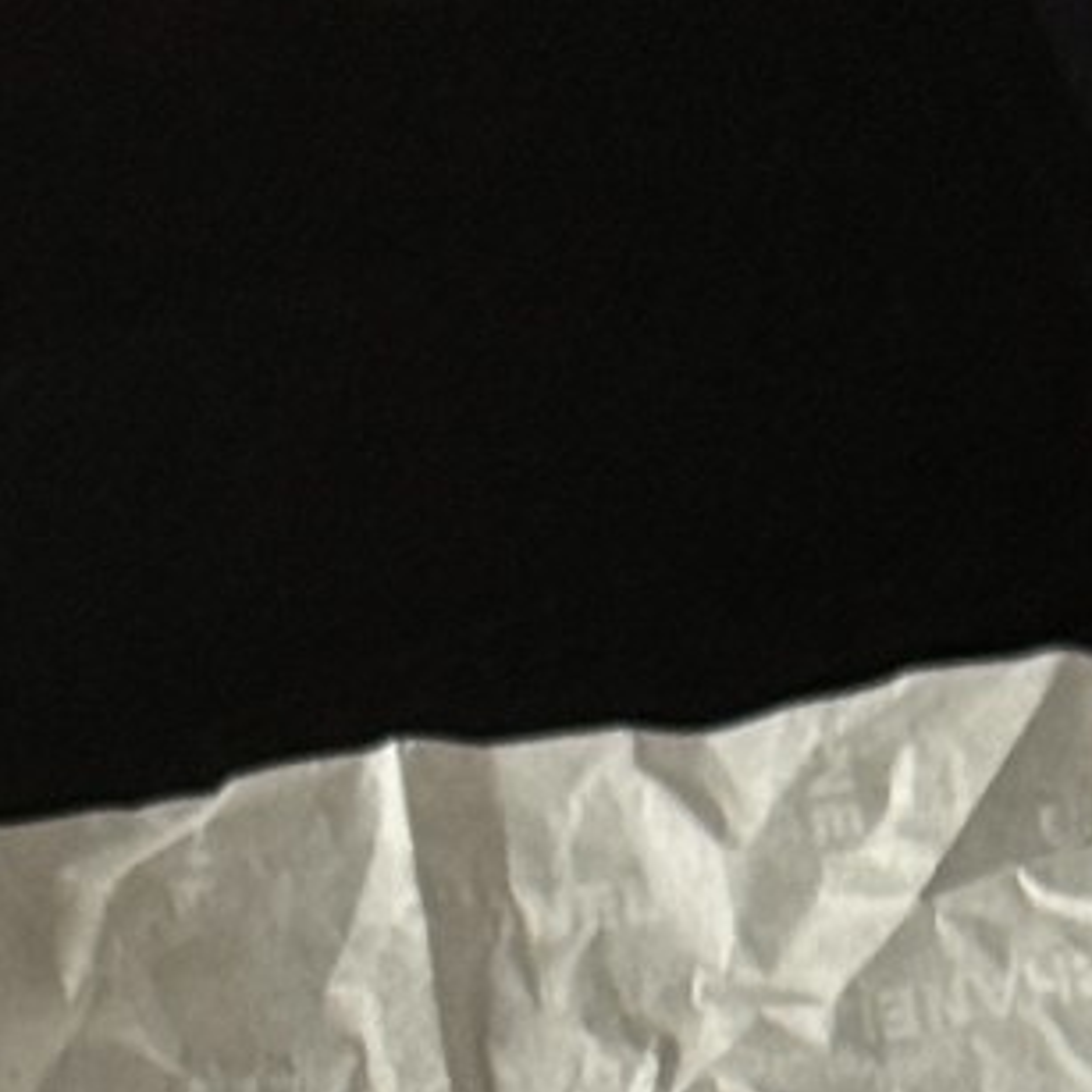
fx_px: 9851
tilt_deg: -68.9
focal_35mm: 276
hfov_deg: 6.3
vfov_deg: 5.9
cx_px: 1067
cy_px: 3184
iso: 160
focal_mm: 6.76
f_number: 1.78
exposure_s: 1/60
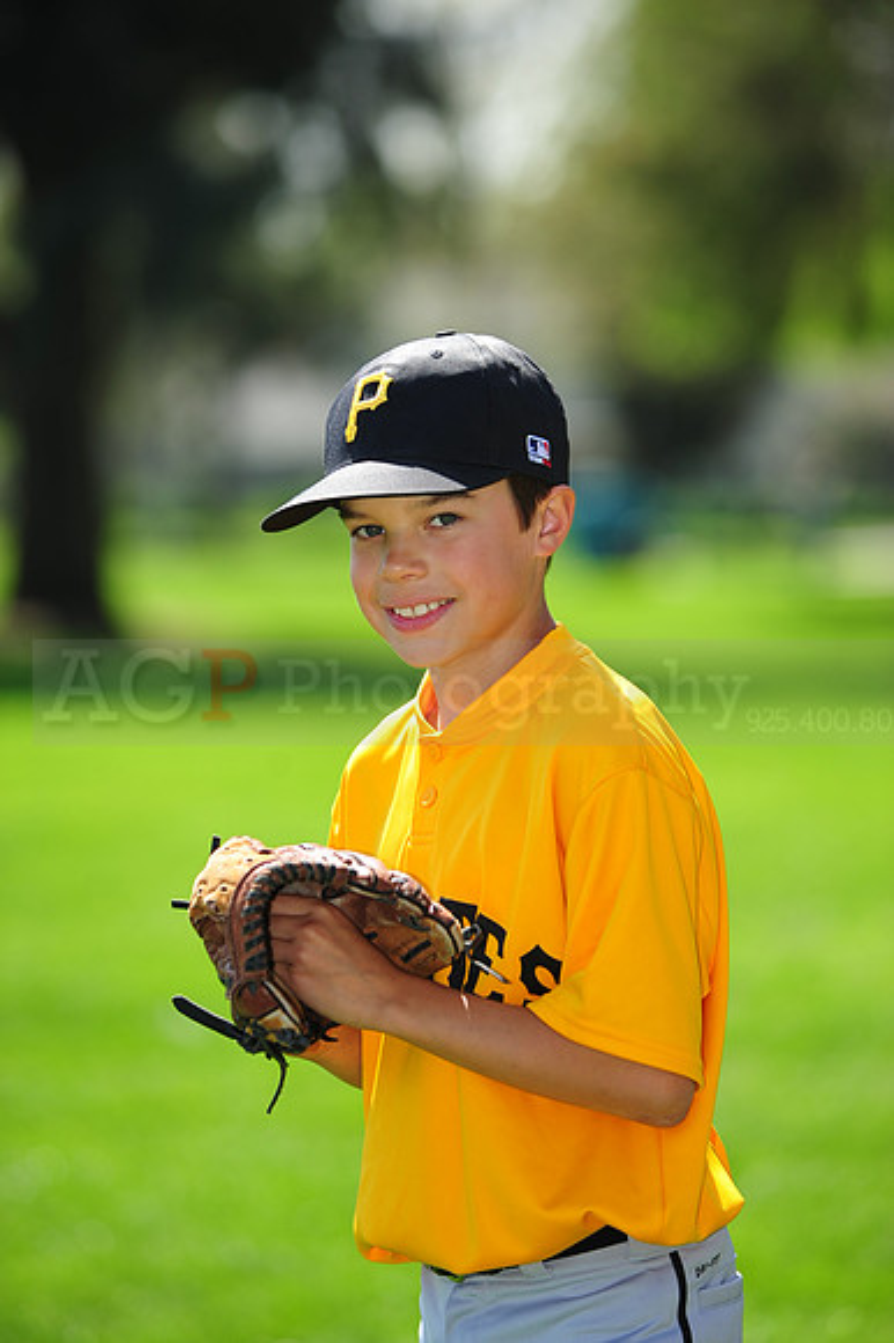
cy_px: 672
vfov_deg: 10.3
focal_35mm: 200
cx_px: 447
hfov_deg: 6.9
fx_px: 7458
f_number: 4.5
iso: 200
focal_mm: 200
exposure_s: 1/800
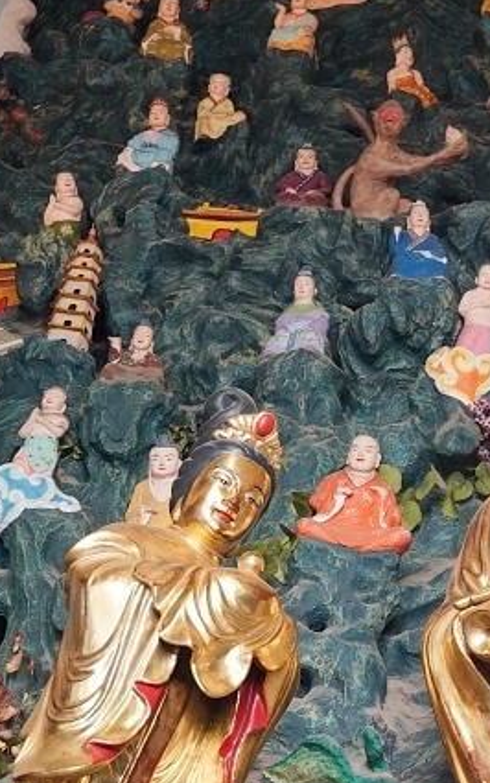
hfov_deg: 13.7
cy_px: 542
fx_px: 1964
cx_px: 637
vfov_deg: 22.4
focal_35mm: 92
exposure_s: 1/160
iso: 1600
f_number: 3.2
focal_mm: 32
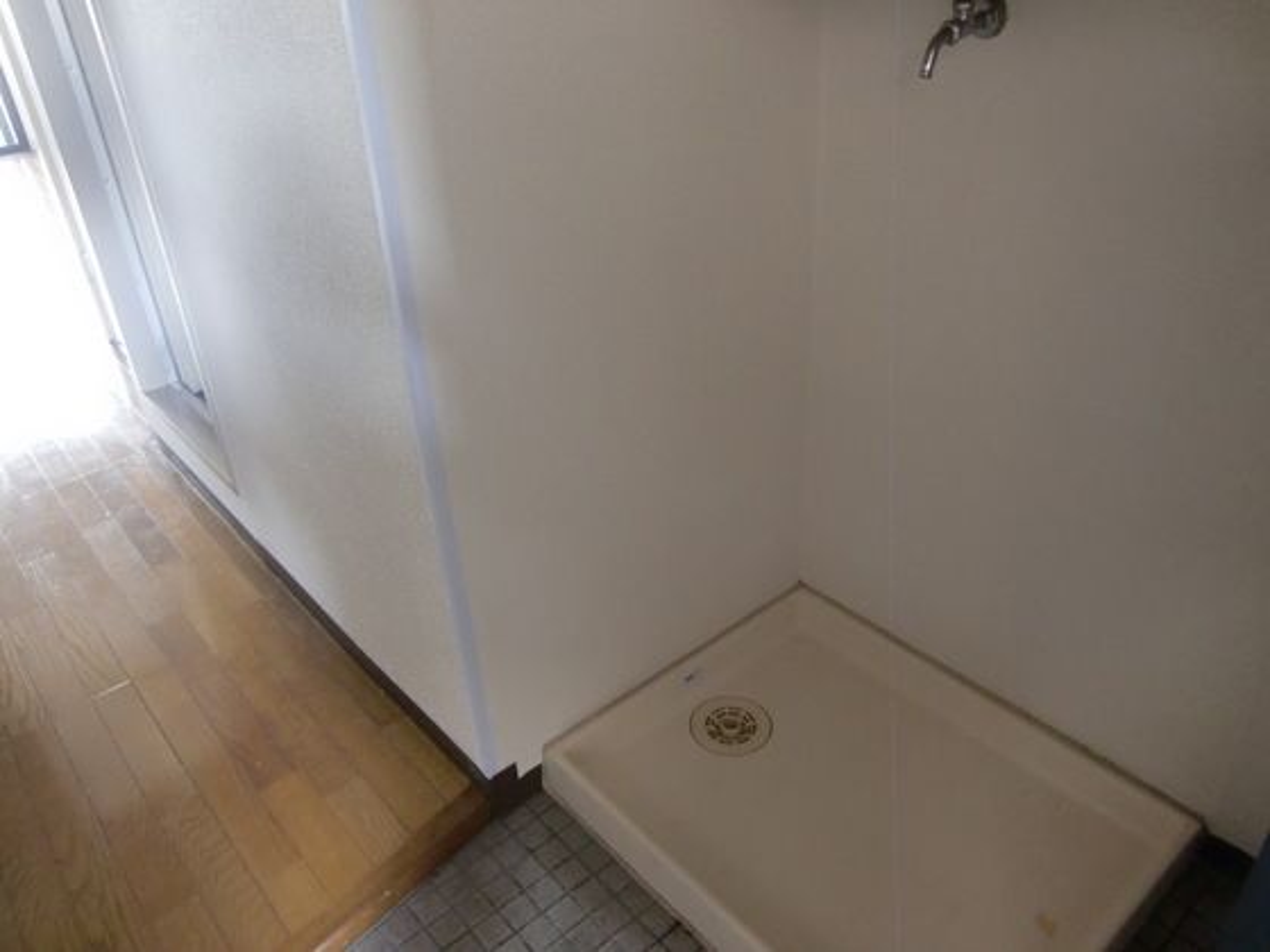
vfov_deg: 49.7
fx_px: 1027
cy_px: 476
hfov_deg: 63.4
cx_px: 635
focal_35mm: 28
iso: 400
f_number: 2.6
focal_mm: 4.9
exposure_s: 1/40
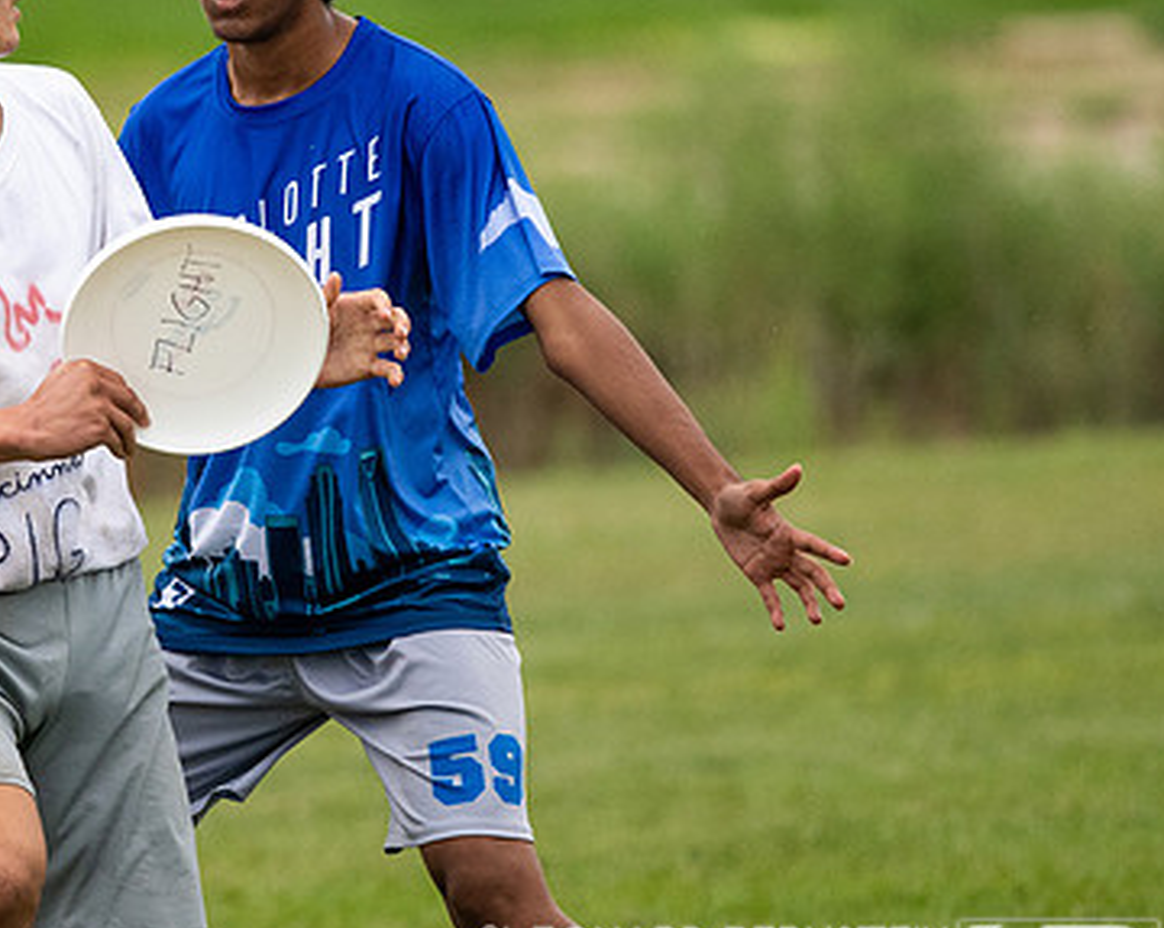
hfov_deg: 2.3
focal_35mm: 845
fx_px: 29071
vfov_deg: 1.8
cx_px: 173
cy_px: 309
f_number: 4
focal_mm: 300
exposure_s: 1/2000
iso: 1600
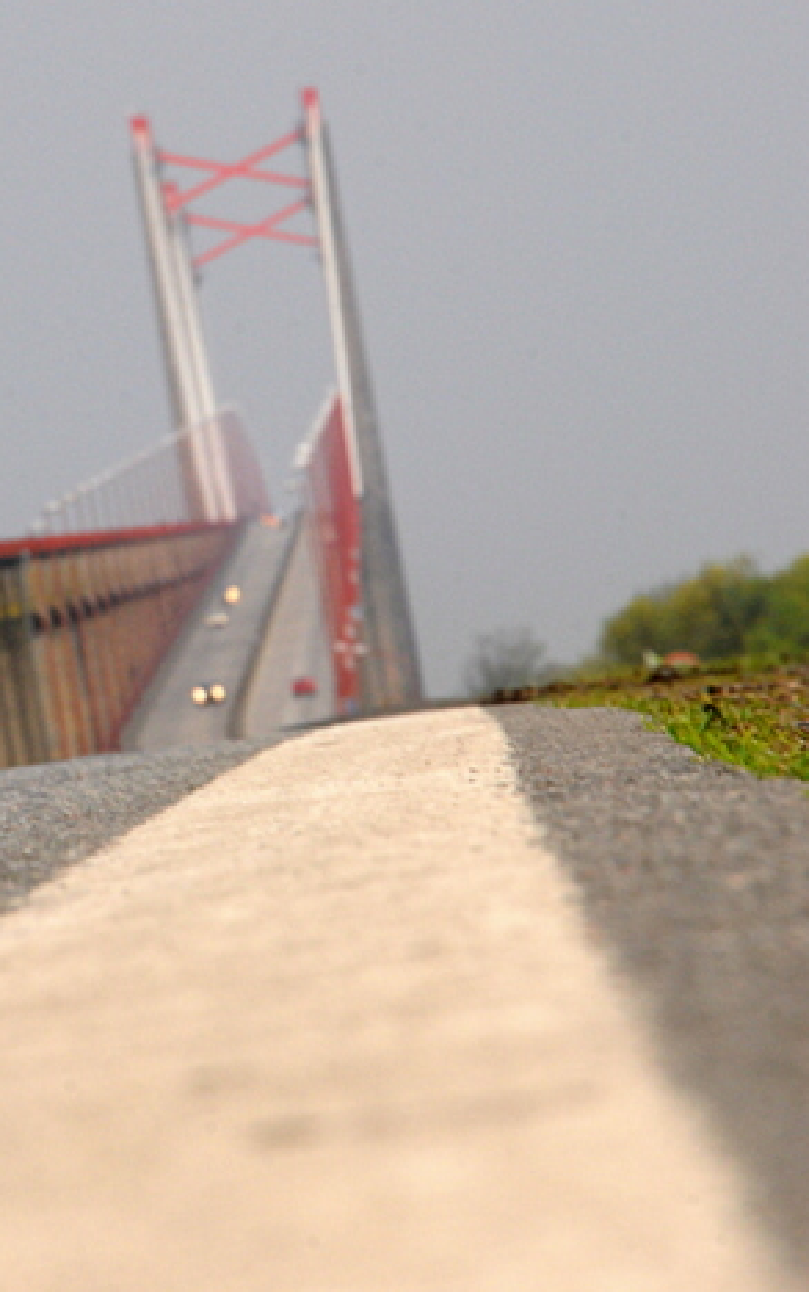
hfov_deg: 1.9
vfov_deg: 3.0
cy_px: 513
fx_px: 24839
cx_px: 83
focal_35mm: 705
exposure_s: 1/25
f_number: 22
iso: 320
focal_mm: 270
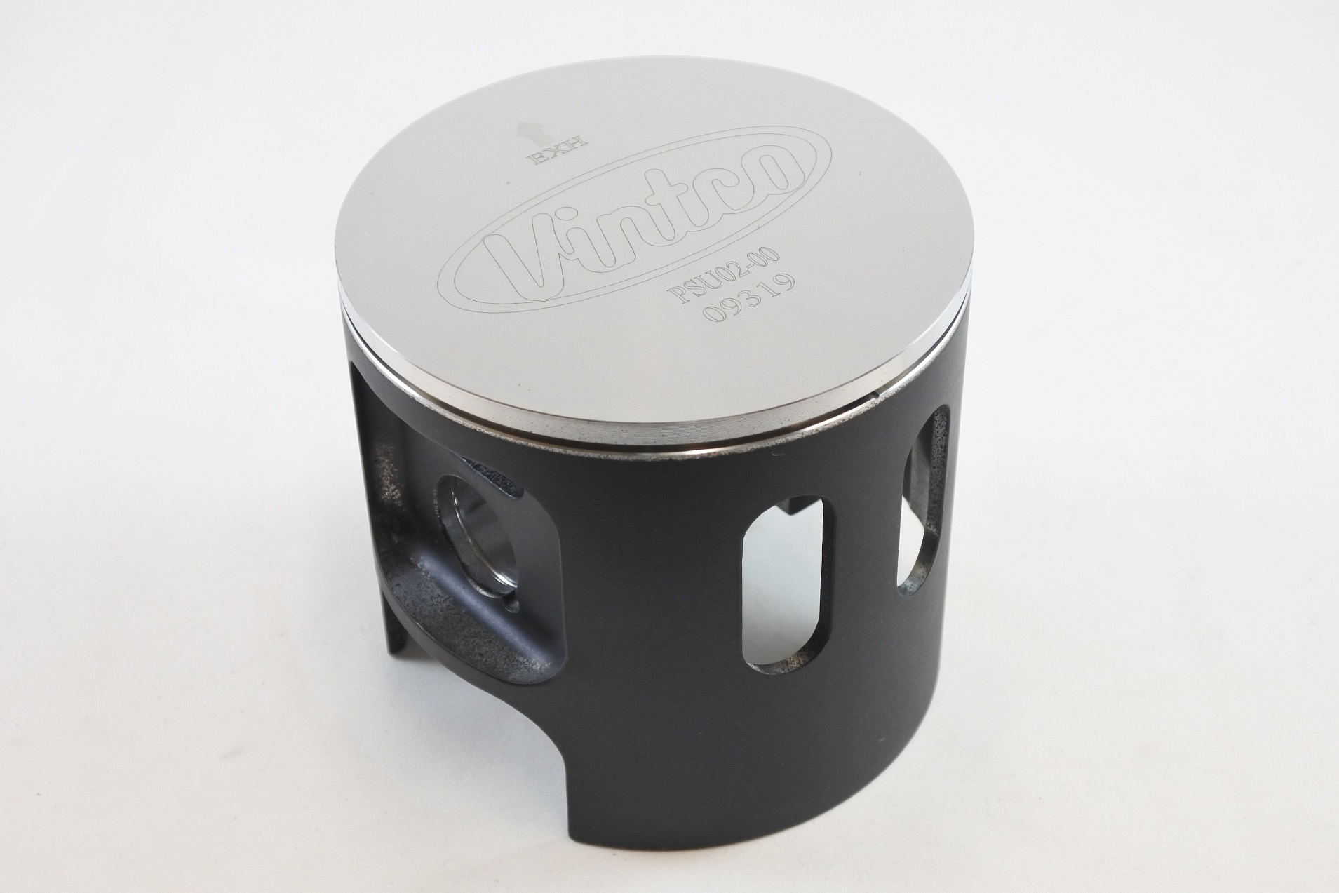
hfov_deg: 42.7
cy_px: 446
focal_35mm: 46
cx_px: 670
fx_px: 1711
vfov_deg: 29.2
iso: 560
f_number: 4.5
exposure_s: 1/125
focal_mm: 17.2
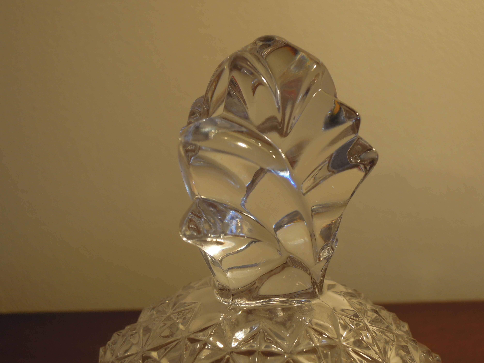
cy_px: 182
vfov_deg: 29.1
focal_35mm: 50
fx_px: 699
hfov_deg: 38.2
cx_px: 242
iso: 180
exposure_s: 1/60
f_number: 3.7
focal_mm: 9
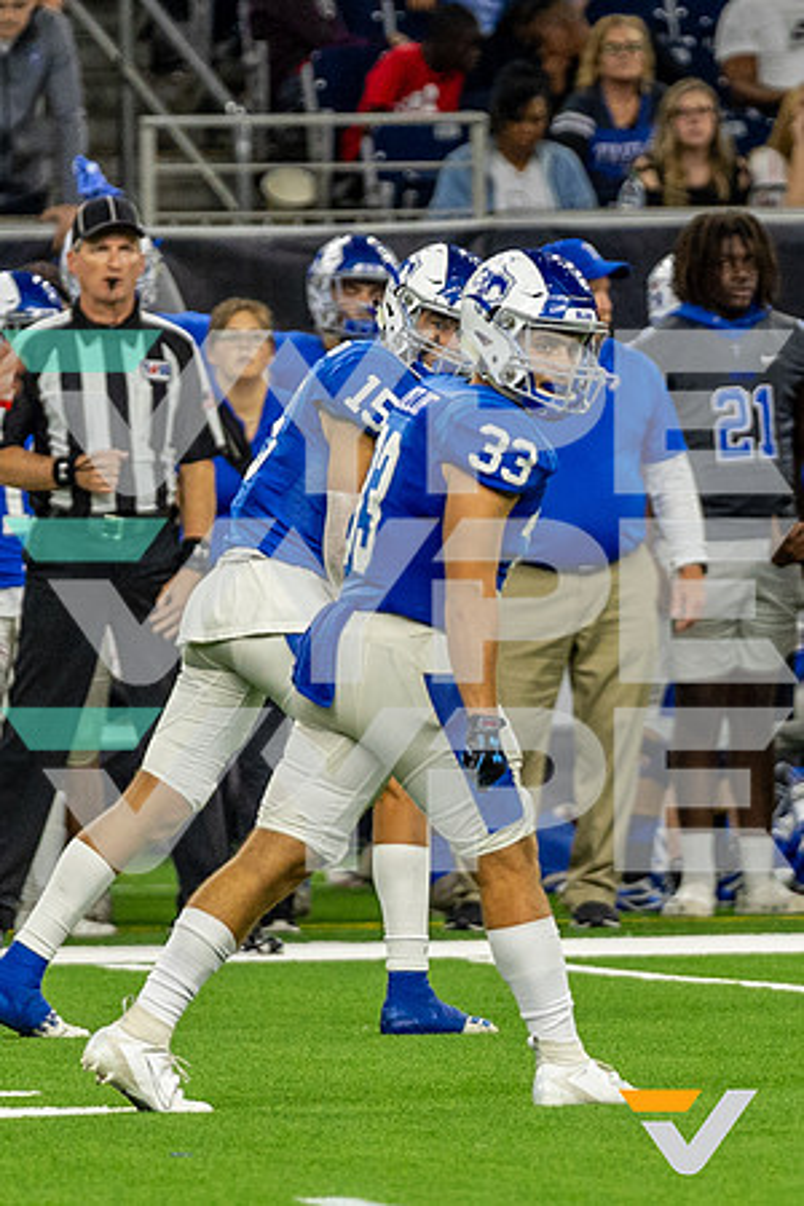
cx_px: 529
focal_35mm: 648
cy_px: 607
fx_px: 21720
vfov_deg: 3.2
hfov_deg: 2.1
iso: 1250
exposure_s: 1/1250
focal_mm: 200
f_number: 2.8
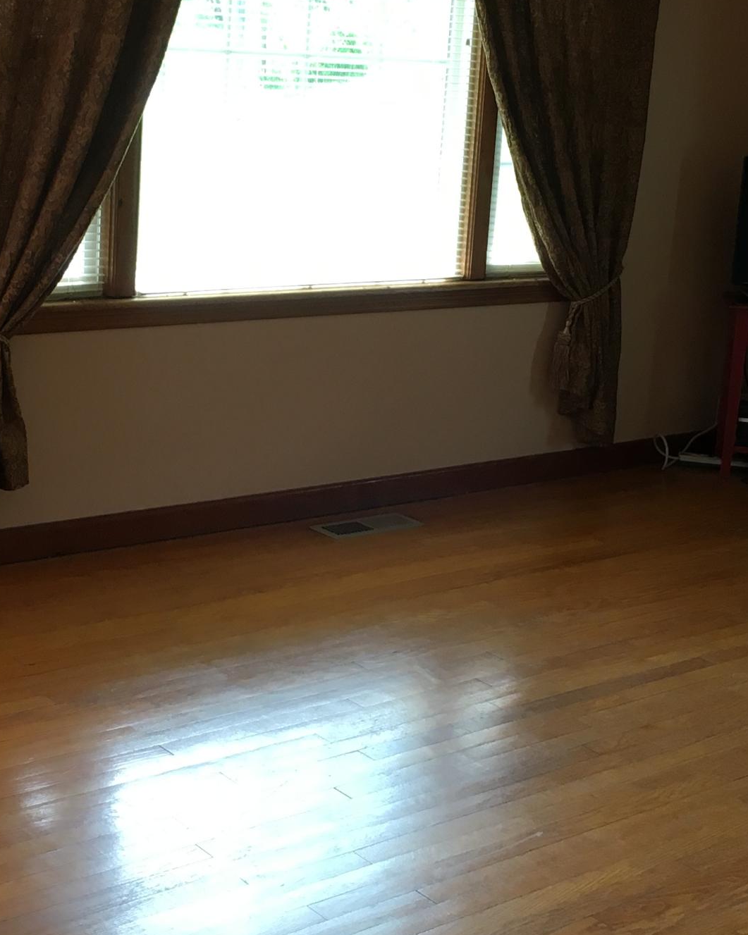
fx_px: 1772
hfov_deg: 23.8
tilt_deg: -13.9
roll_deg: -4.0
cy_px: 390
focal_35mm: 64
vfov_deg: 29.5
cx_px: 371
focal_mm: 4.15
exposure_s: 1/30
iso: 25
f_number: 2.2
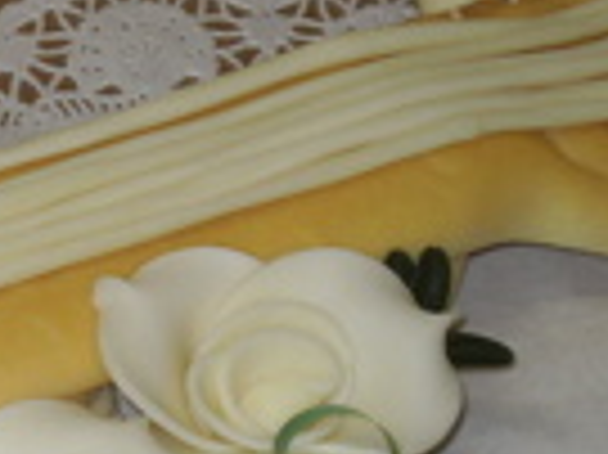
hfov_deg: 6.6
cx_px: -248
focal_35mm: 295
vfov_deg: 5.0
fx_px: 5177
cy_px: 472
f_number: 4.2
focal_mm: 10.3
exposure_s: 1/40
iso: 125
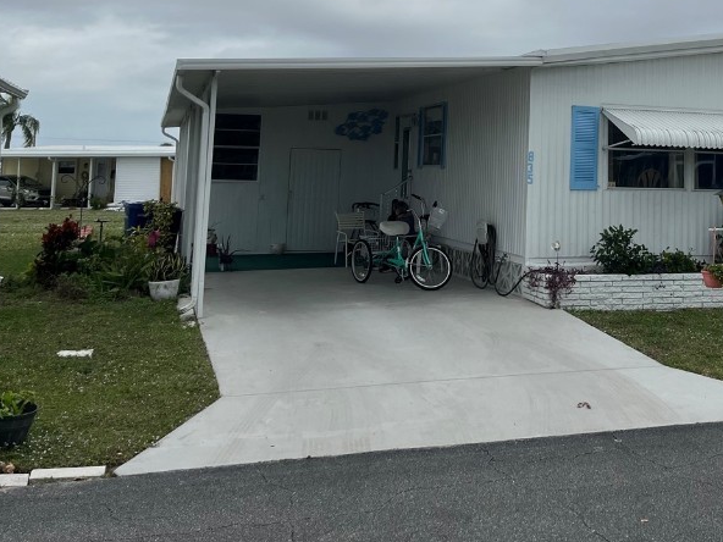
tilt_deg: +6.9
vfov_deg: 31.1
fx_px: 940
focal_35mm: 45
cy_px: 87
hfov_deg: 40.8
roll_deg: -1.2
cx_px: 551
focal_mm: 5.1
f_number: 1.6
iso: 50
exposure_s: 1/5848
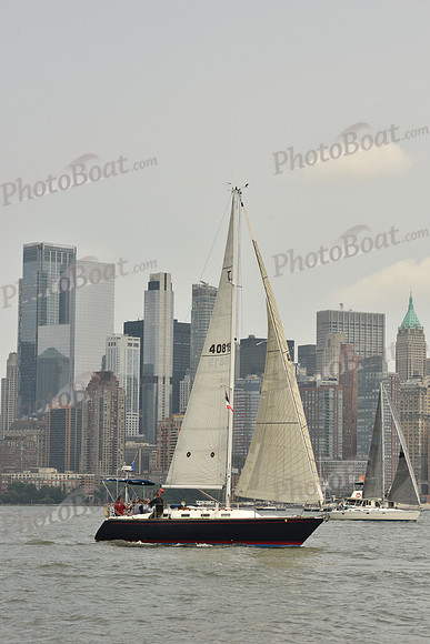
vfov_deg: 20.0
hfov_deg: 13.4
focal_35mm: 102
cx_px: 215
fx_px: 1826
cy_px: 322
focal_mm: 102
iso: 250
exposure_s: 1/640
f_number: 10
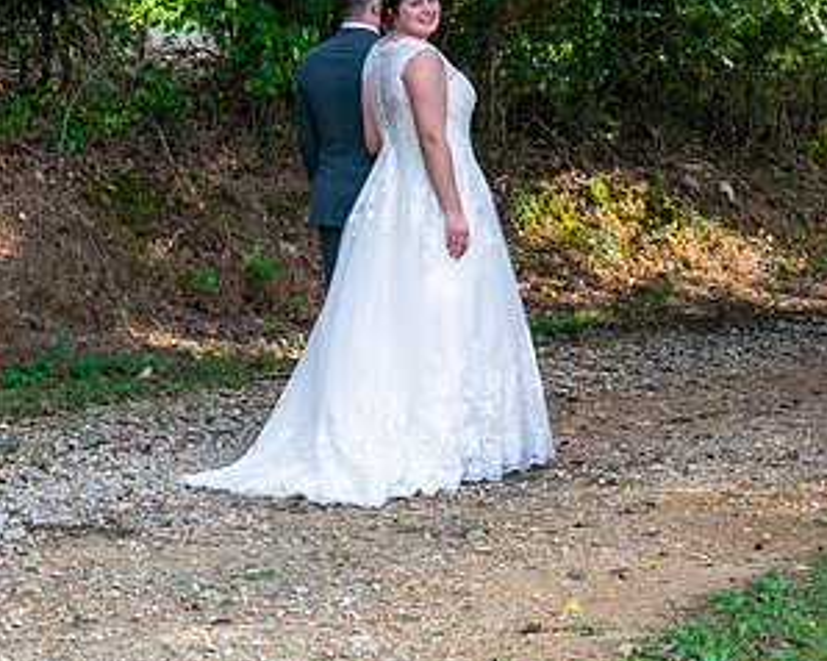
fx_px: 2862
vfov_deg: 13.2
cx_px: 414
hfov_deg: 16.4
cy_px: 306
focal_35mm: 117
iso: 400
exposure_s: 1/250
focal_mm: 55
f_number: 8
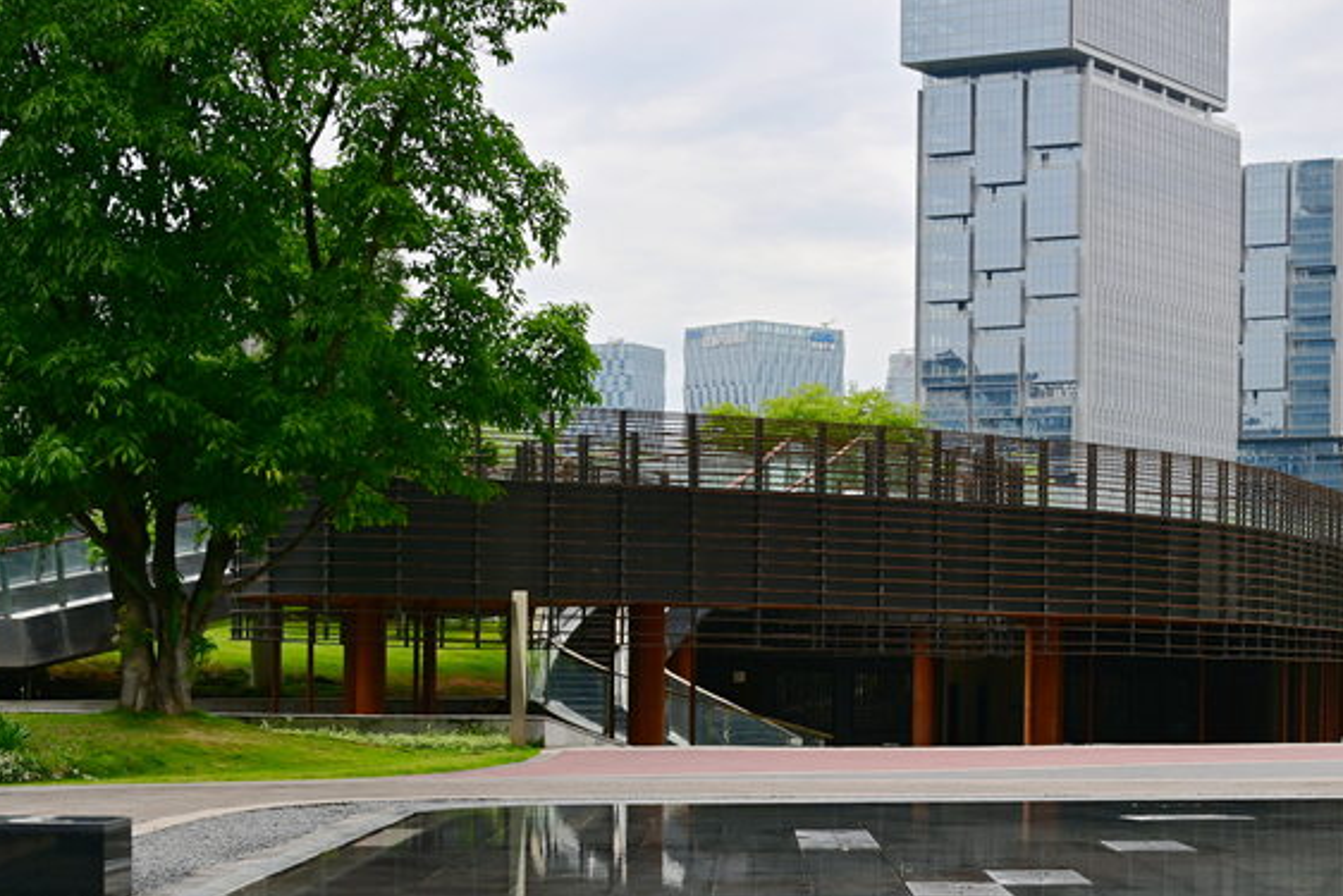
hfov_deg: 25.3
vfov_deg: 17.1
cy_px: 724
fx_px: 2948
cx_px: 1063
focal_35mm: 79
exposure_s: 1/125
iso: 100
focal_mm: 37
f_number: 8
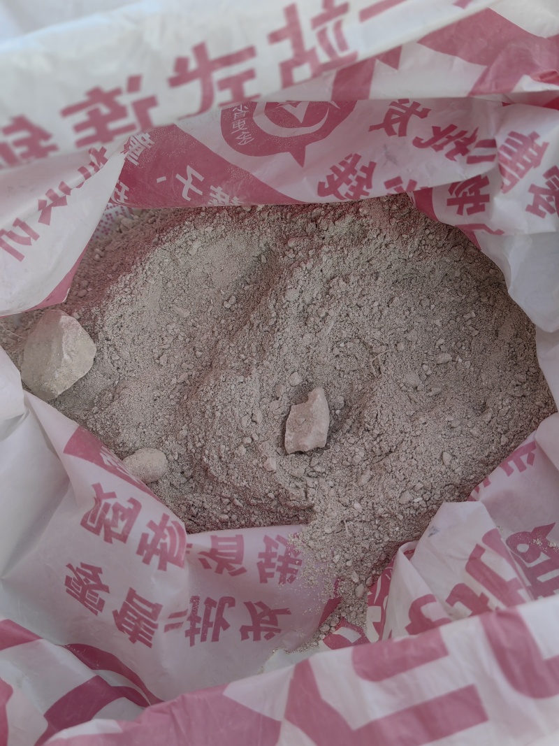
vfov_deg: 65.3
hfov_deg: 51.3
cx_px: 280
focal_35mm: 27
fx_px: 581
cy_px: 373
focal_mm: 5.54
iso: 160
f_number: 1.8
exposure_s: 1/120
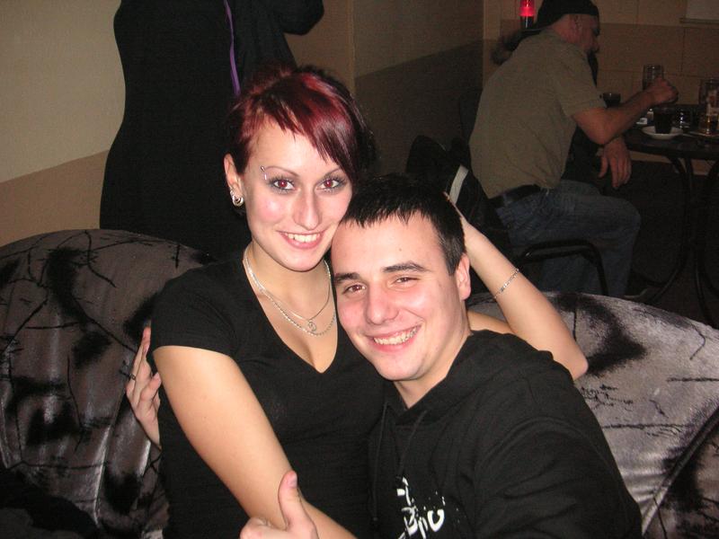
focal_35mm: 37
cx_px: 360
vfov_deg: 38.7
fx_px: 769
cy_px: 270
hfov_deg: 50.1
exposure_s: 1/45
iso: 160
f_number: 2.8
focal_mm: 6.1
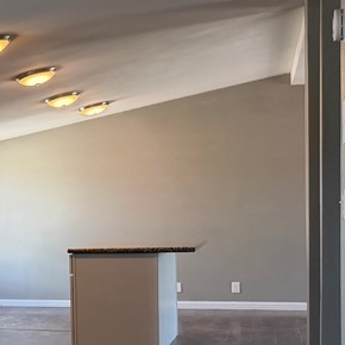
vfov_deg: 22.9
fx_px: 846
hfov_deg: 18.7
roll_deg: +2.0
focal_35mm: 75
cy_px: 253
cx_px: -246
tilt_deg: -2.4
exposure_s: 1/210
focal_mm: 6.76
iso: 125
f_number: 1.78
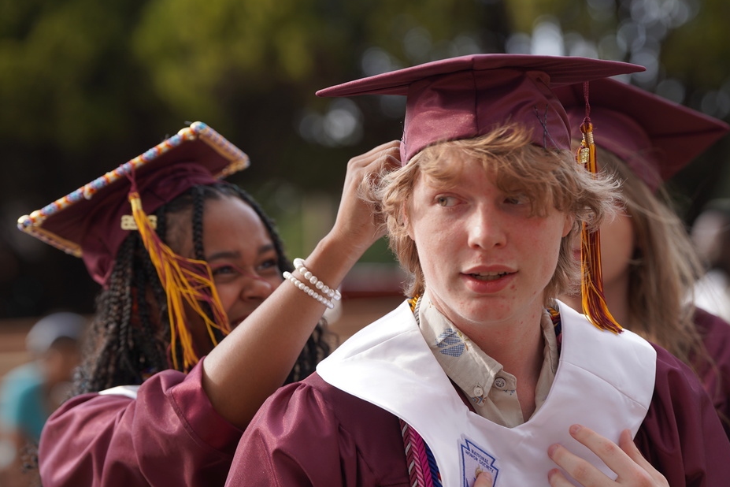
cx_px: 384
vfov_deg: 10.0
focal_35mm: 137
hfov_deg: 15.0
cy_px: 221
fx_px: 2778
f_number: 4
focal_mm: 124
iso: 125
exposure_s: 1/160
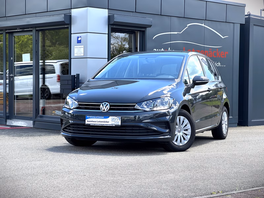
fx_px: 587
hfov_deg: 25.3
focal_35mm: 77
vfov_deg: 19.1
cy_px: 99
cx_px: 132
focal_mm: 9
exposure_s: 1/152
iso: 32
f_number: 2.8
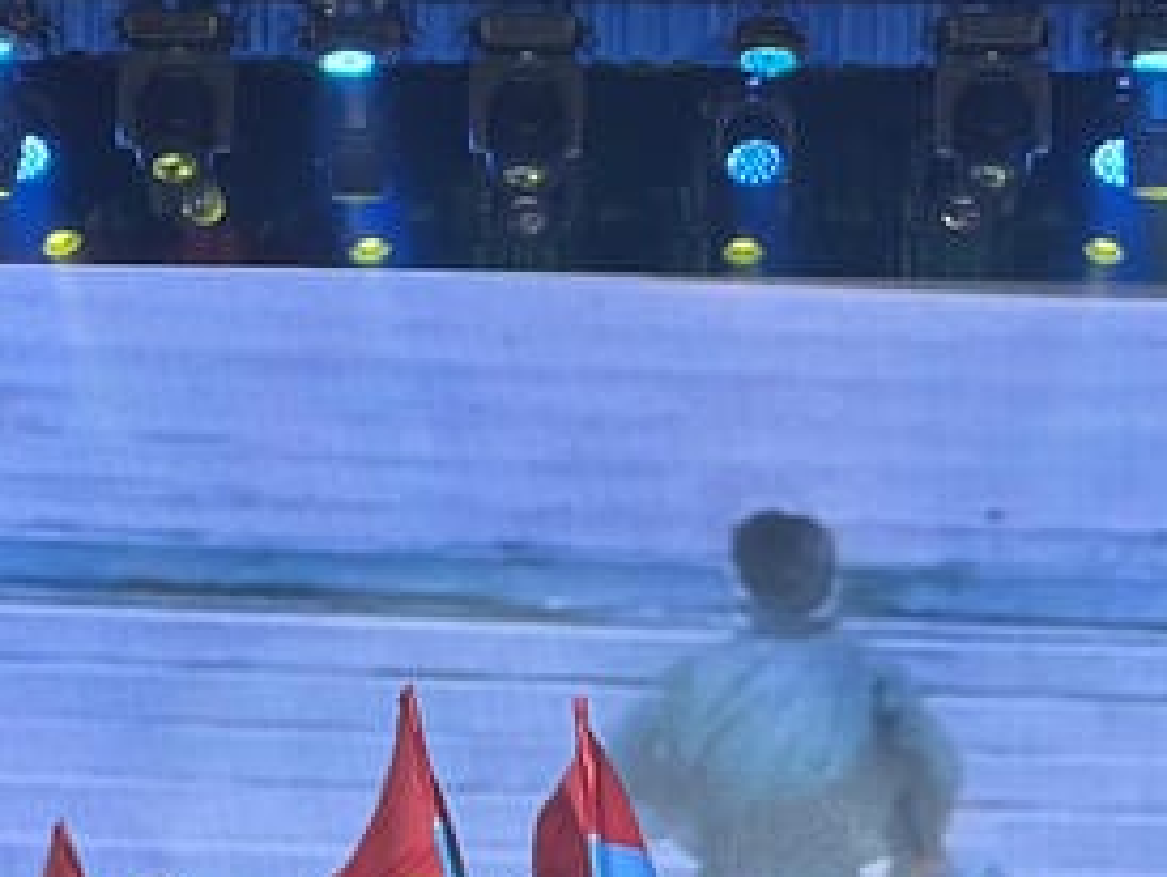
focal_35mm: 175
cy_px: 626
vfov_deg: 8.5
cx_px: 656
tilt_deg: +5.2
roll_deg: -1.0
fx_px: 5905
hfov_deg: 11.3
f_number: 1.78
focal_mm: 6.86
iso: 100
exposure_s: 1/88
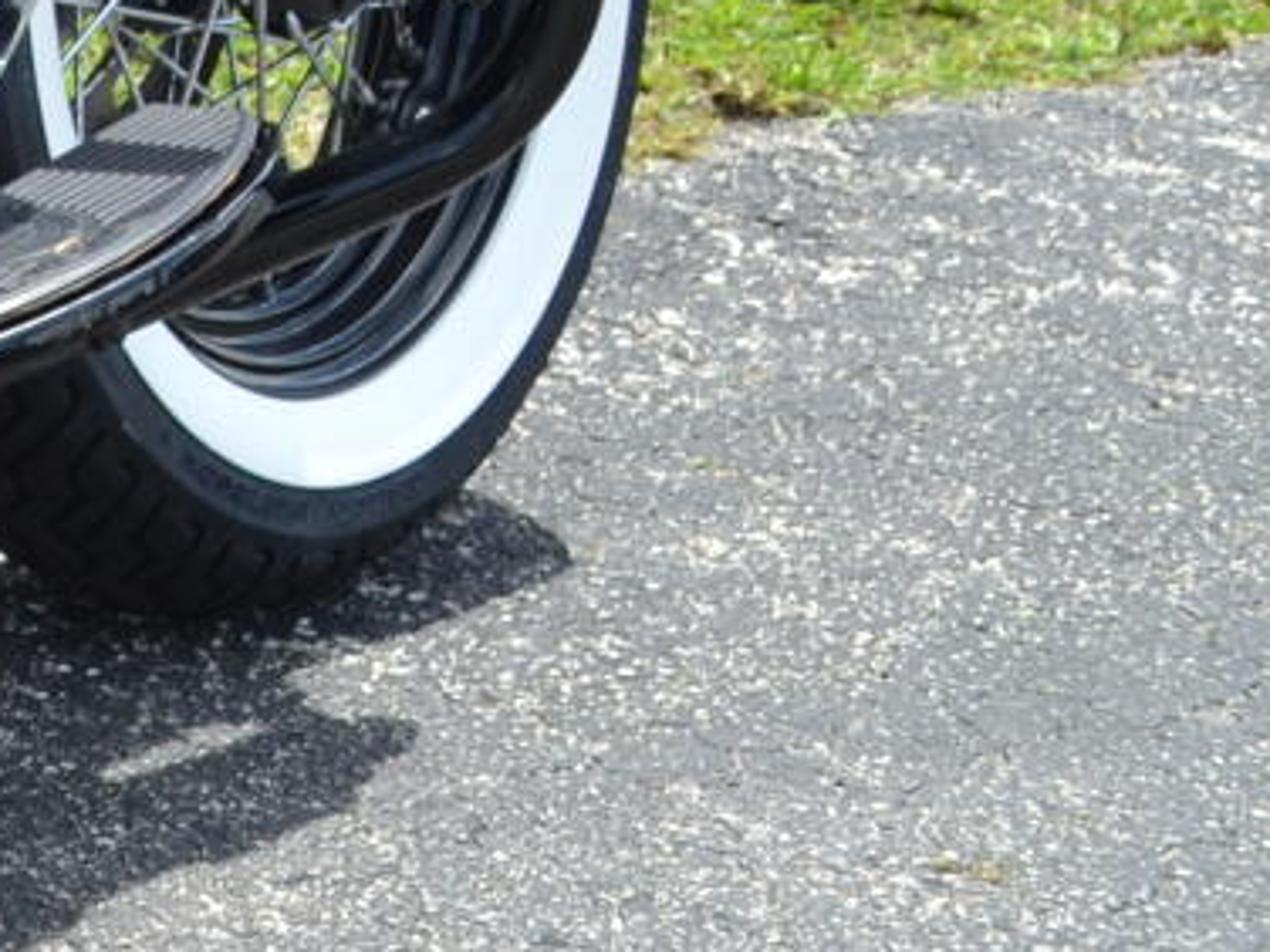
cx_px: -1746
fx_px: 6751
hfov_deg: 9.6
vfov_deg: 7.9
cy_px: -576
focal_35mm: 184
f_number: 6.3
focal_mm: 24
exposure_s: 1/160
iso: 100
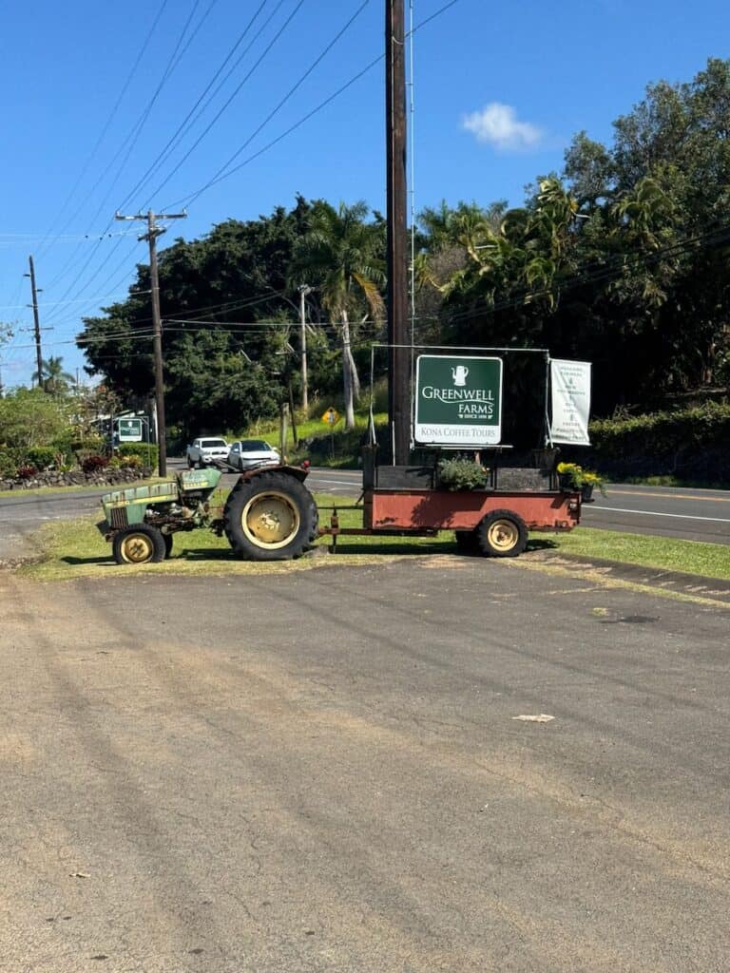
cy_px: 486
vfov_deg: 39.7
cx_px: 365
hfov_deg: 30.3
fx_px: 1350
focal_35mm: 48
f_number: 1.78
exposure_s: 1/3610
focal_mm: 6.76
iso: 64
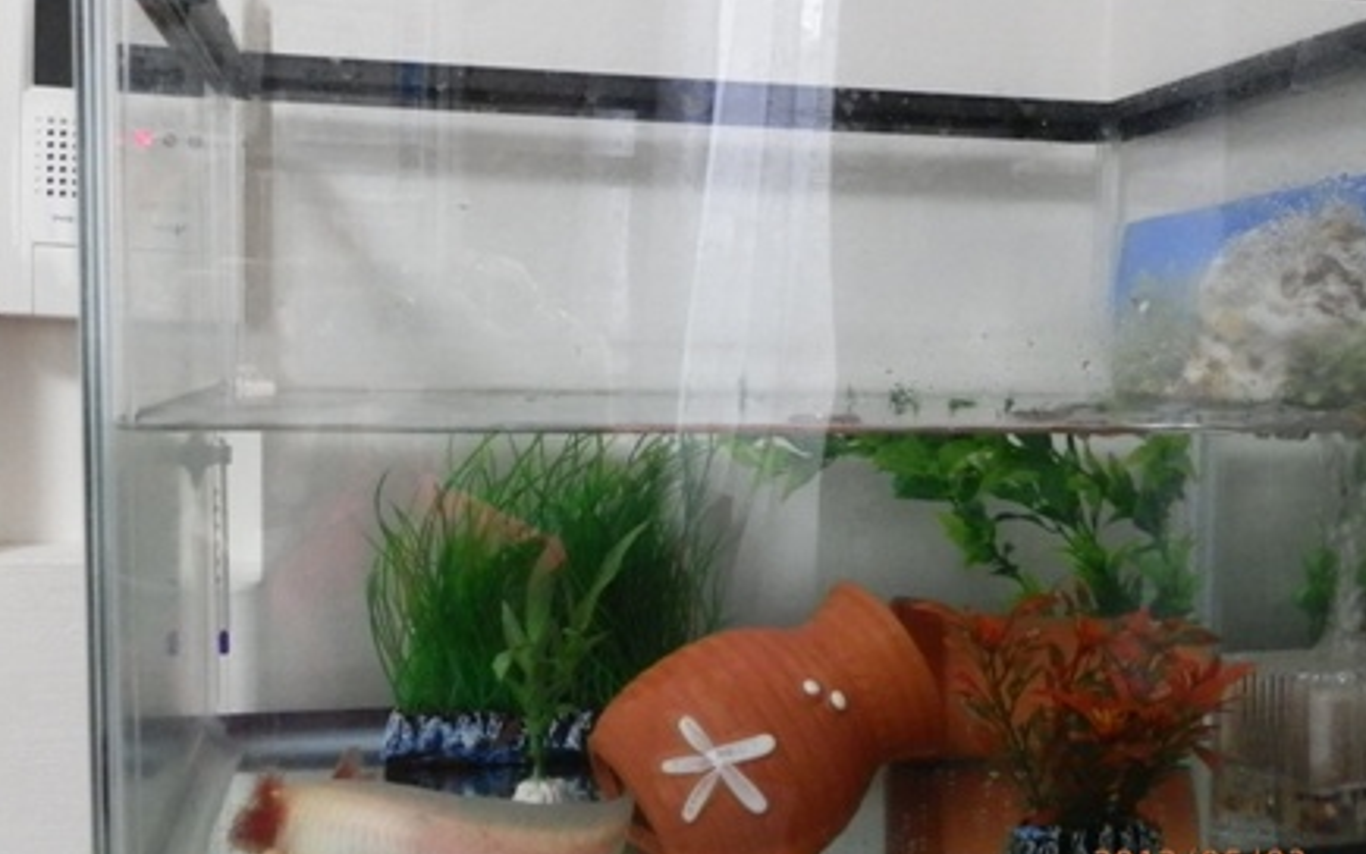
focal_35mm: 36
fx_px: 1340
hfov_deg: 54.0
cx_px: 688
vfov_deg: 35.3
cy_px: 449
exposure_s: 1/60
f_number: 3.2
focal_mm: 5.96
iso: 1000
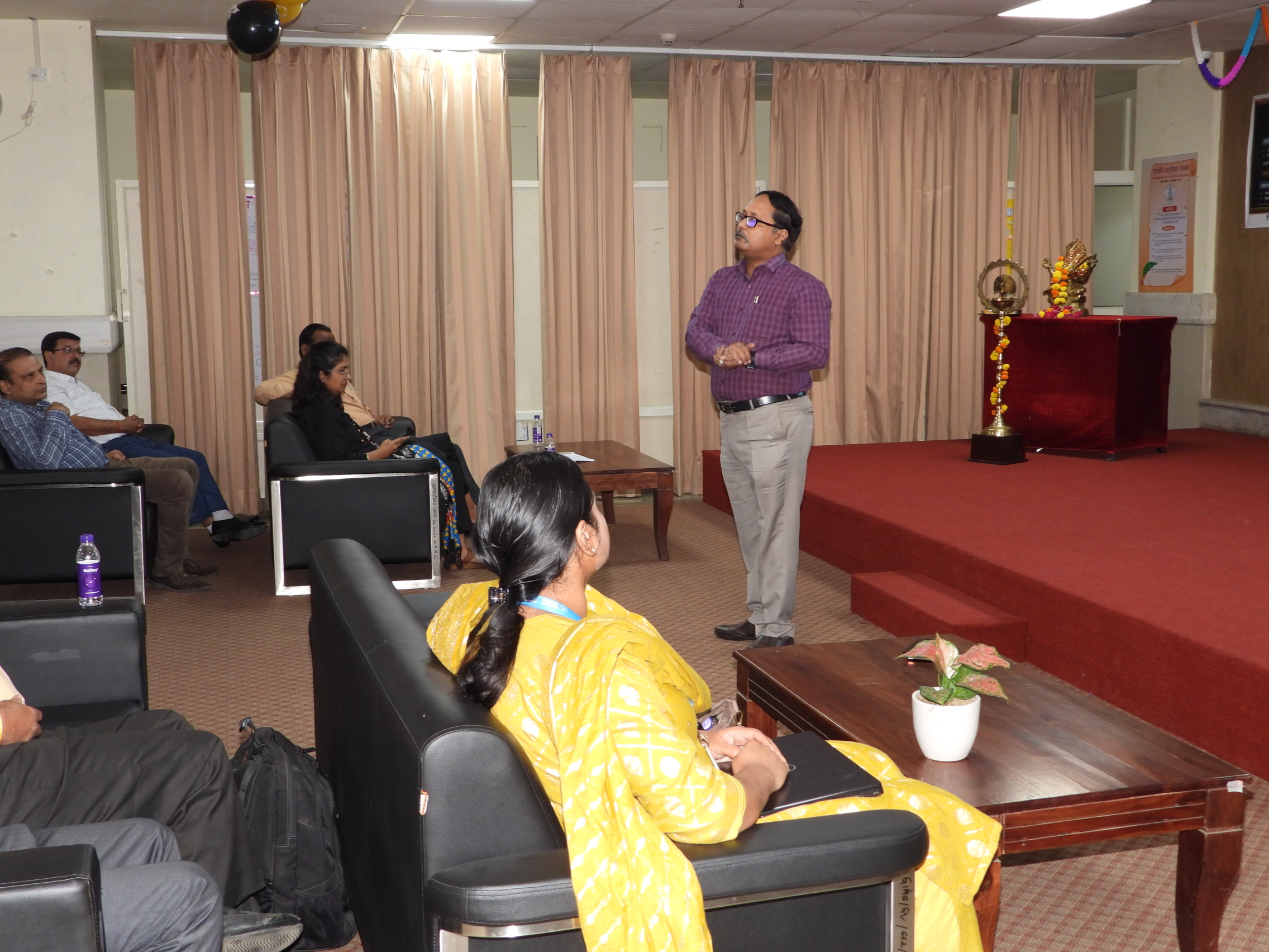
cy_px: 476
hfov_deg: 45.8
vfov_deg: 35.1
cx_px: 634
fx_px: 1503
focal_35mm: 41
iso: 200
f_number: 3.2
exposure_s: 1/30
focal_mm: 7.4
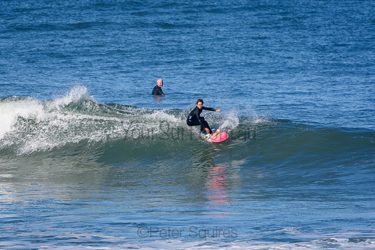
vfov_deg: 1.8
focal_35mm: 750
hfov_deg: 2.7
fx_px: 7814
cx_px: 188
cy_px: 125
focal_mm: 500
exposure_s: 1/2000
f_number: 5.6
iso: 360
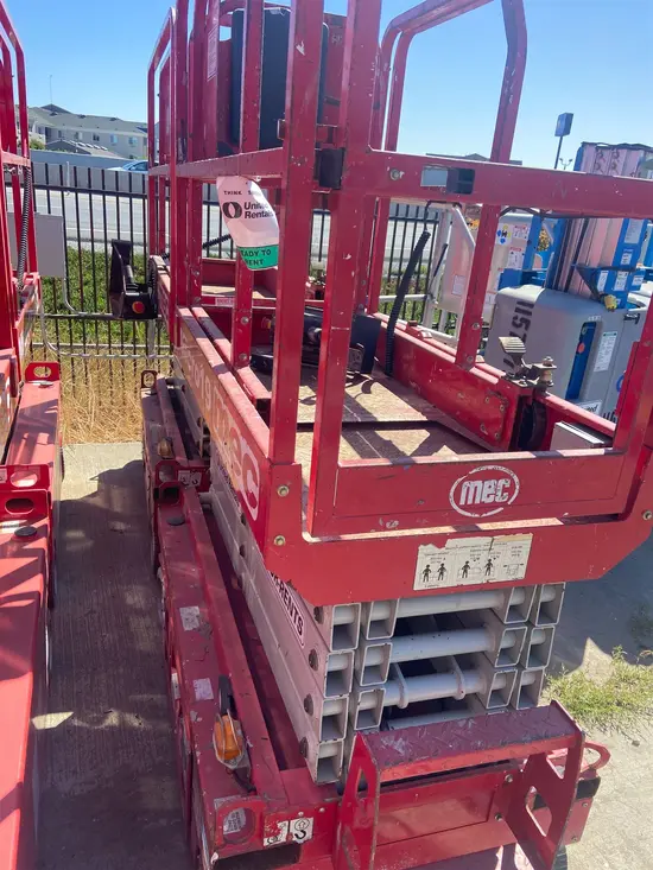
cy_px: 435
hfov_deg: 53.1
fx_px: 654
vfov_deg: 67.3
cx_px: 326
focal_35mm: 26
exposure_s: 1/1182
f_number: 1.8
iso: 32
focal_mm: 4.25
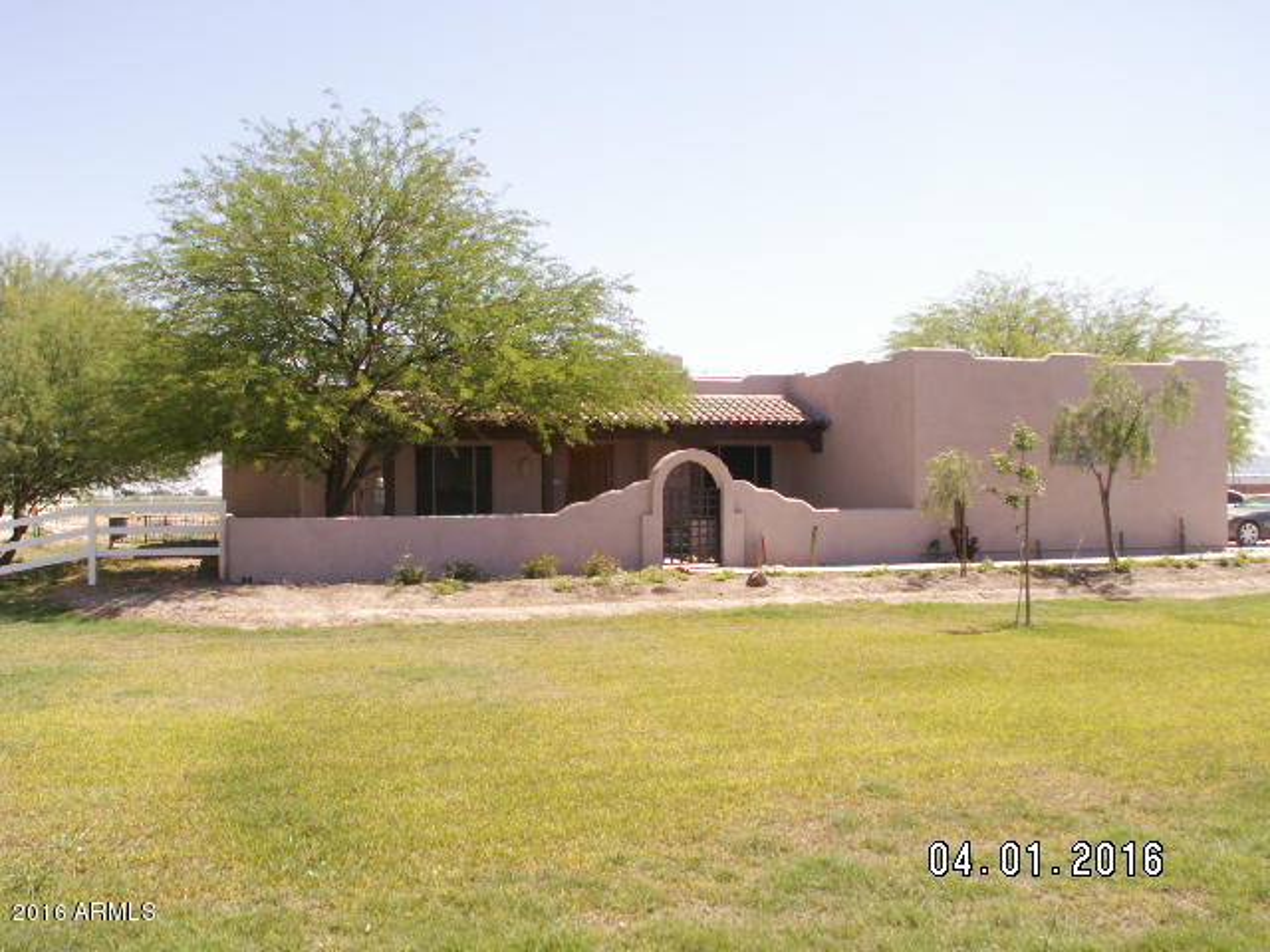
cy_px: 476
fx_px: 1284
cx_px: 635
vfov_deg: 40.7
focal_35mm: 35
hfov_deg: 52.6
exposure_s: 1/400
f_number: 4
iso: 50
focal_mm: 5.86
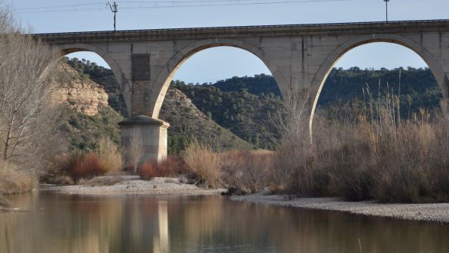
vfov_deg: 10.3
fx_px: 1401
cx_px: 161
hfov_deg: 18.2
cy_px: 164
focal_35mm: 118
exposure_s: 1/640
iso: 100
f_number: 4.5
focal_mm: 55
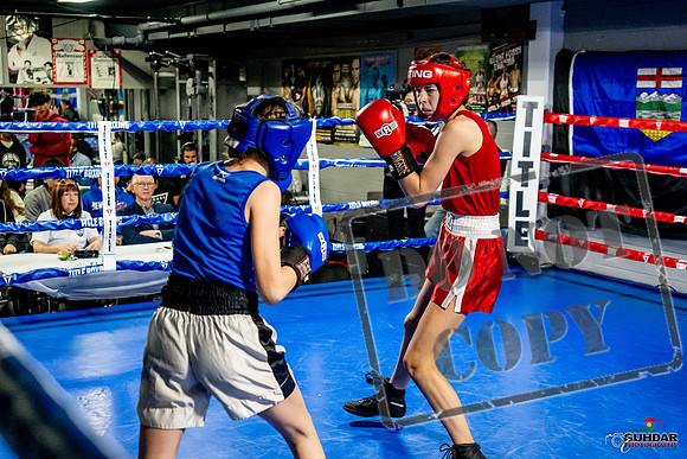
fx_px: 993
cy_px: 230
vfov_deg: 26.0
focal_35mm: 52
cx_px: 344
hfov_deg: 38.2
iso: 5000
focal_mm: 35
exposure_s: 1/800
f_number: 2.8
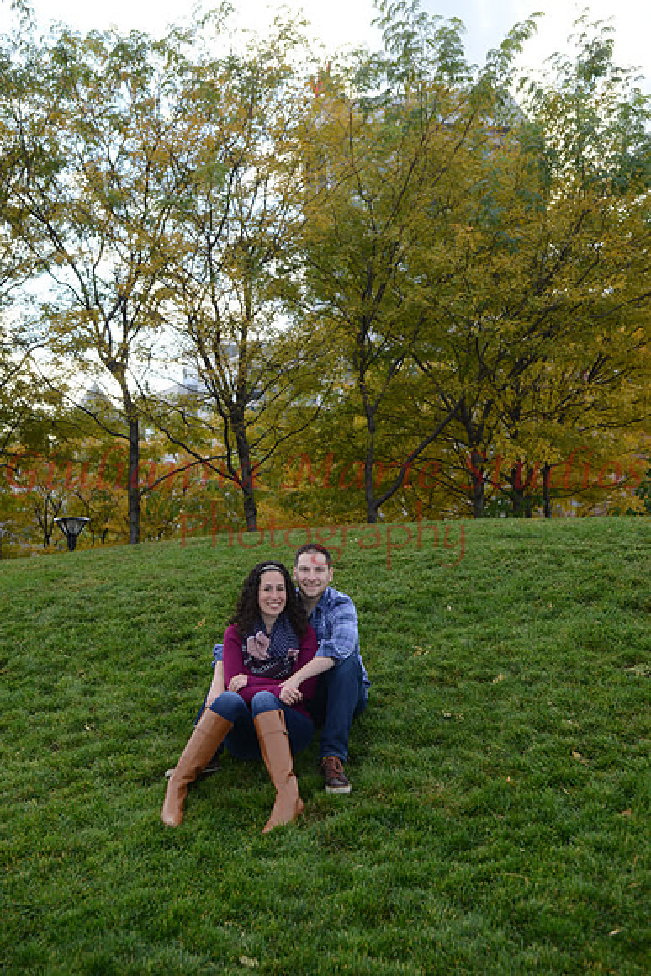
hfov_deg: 29.9
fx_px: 1220
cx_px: 326
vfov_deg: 43.6
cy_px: 488
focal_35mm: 45
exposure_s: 1/160
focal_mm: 45
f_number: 8
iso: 250
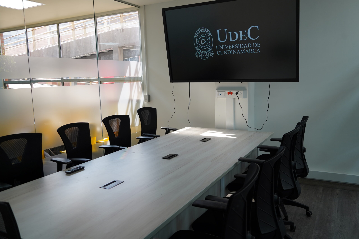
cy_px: 120
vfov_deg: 42.3
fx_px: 309
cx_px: 180
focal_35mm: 31
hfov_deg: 60.3
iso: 250
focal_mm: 31
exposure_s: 1/60
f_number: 4.5
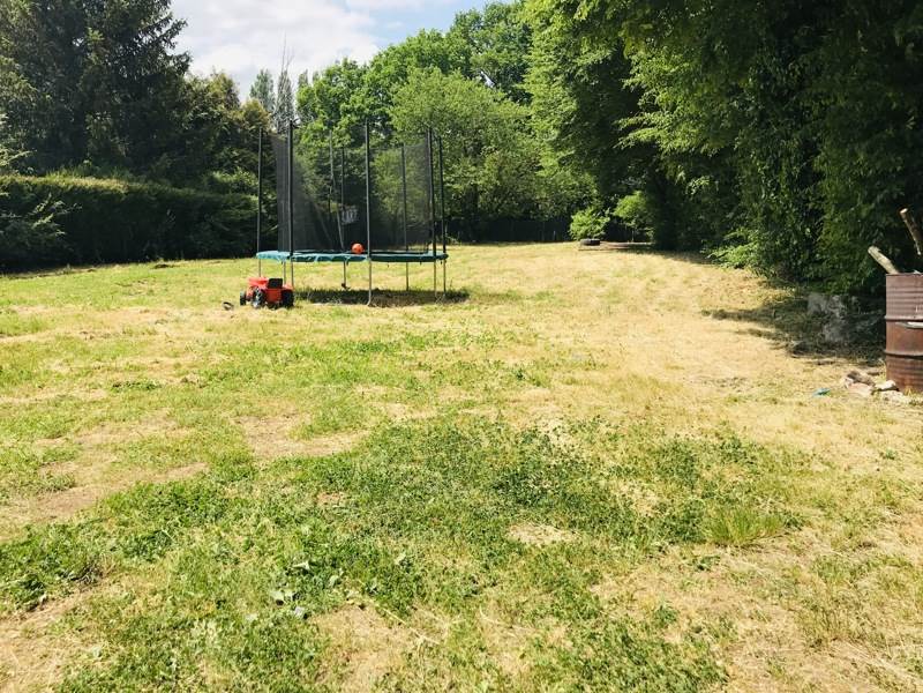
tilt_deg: -12.1
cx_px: 462
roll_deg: +0.2
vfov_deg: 49.7
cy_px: 346
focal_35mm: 28
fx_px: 747
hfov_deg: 63.4
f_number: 1.8
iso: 20
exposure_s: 1/1916
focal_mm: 3.99
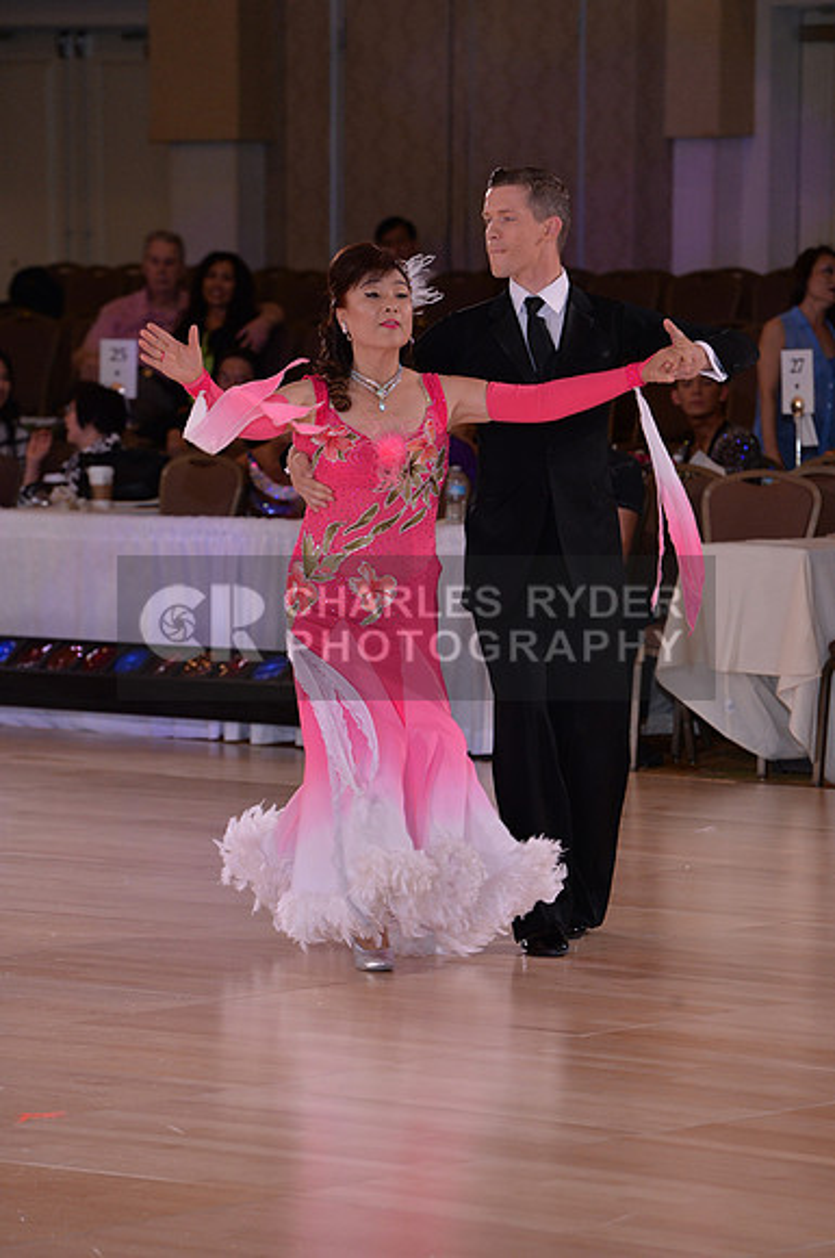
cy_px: 629
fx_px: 6455
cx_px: 418
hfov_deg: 7.4
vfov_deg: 11.1
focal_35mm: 185
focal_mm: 185
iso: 1600
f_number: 5.6
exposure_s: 1/250
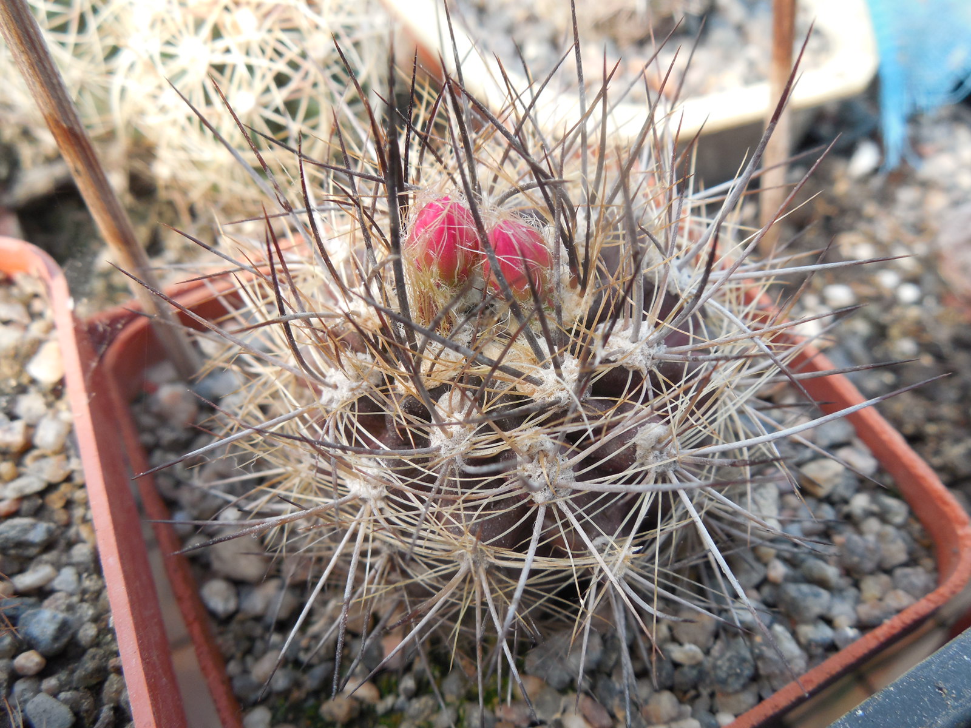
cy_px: 364
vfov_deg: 45.4
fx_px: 870
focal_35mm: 31
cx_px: 486
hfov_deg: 58.4
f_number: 3.6
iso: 125
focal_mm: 5.6
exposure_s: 1/80
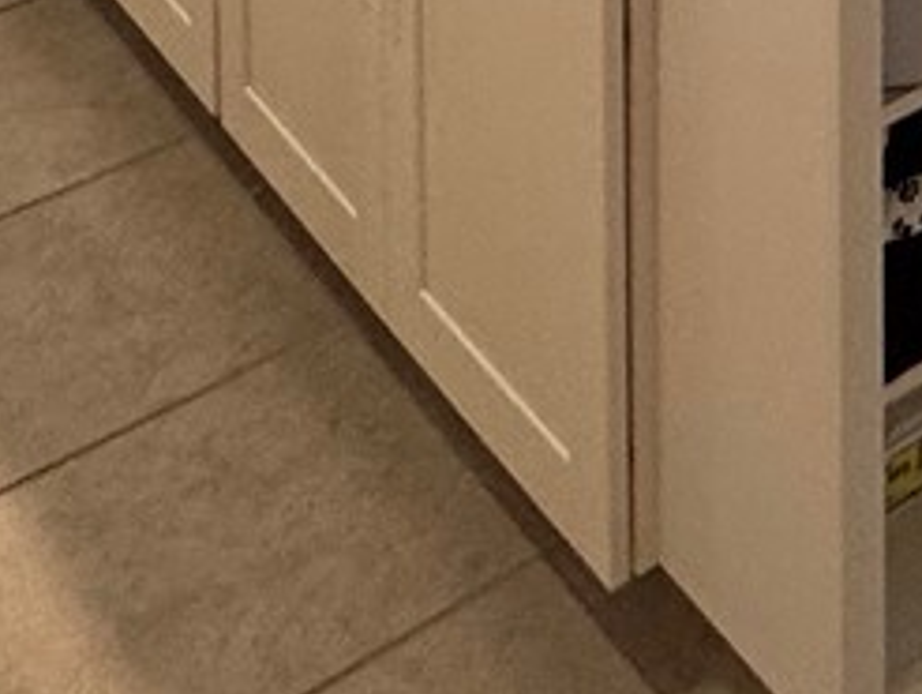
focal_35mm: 91
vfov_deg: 11.2
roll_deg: -0.2
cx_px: 1420
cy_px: -1309
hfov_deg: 18.7
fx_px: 2426
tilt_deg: -2.4
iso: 160
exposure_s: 1/120
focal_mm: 2.22
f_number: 2.2
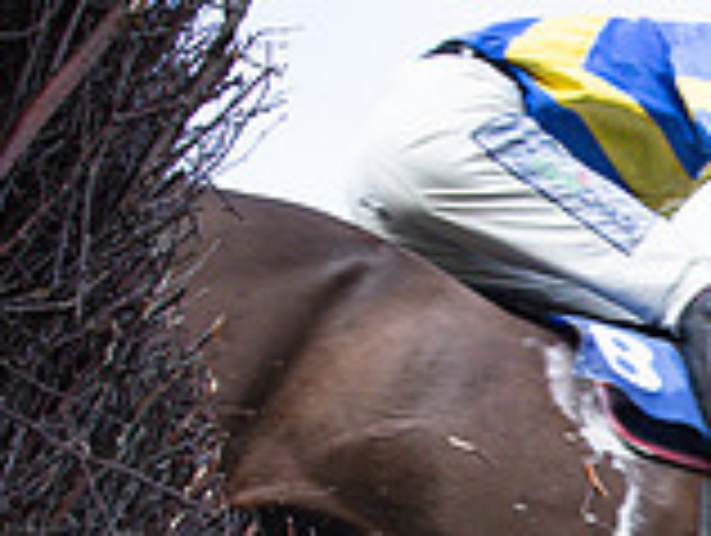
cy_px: 545
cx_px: 1024
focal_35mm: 78
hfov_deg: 21.5
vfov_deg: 18.4
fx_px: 1605
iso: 2000
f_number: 8
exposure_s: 1/1000
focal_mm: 19
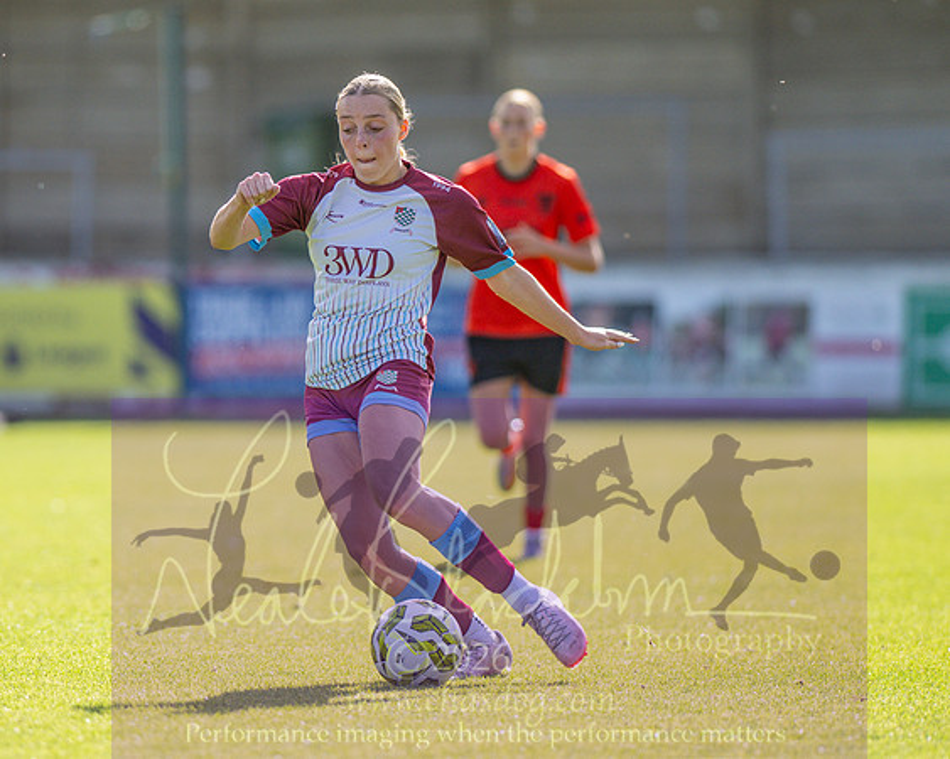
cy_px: 406
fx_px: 13798
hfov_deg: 3.9
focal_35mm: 491
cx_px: 299
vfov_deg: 3.2
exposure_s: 1/3200
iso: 200
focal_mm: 300
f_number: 2.8
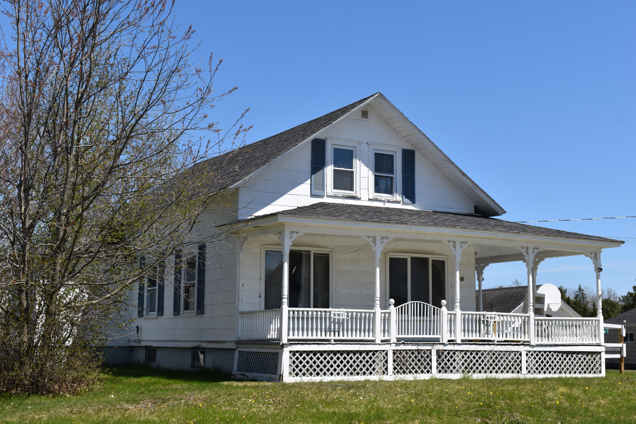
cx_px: 318
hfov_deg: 36.9
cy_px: 212
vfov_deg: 25.1
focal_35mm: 54
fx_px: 954
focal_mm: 36
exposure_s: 1/320
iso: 100
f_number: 9
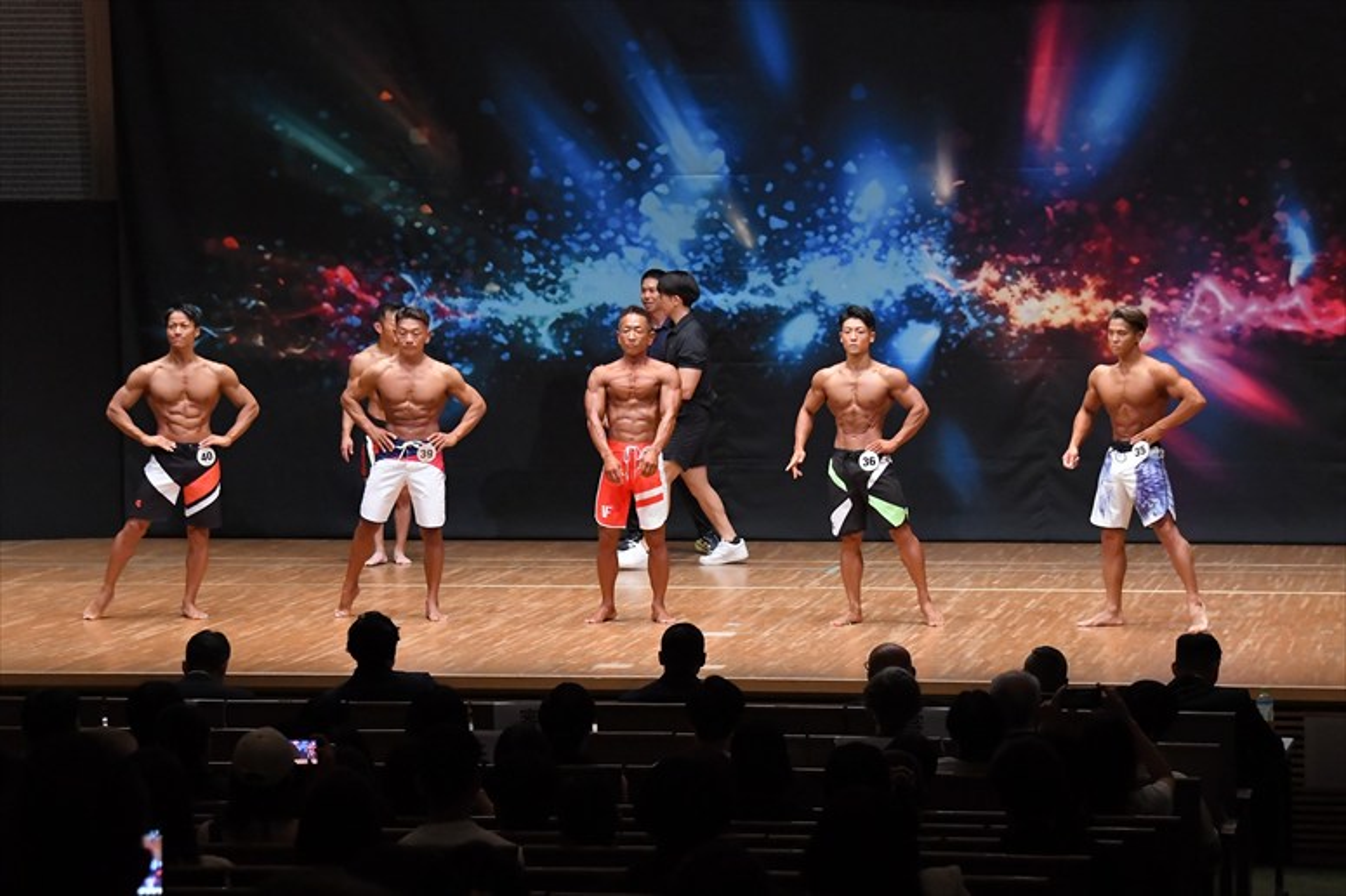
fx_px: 4372
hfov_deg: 17.5
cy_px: 448
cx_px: 673
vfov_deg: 11.7
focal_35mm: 117
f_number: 5.6
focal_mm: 78
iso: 6400
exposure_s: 1/400
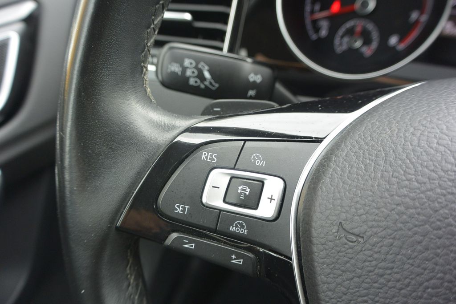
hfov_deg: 67.4
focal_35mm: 27
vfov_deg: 47.9
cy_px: 152
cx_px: 228
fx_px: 342
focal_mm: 10
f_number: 3.5
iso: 220
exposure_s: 1/125
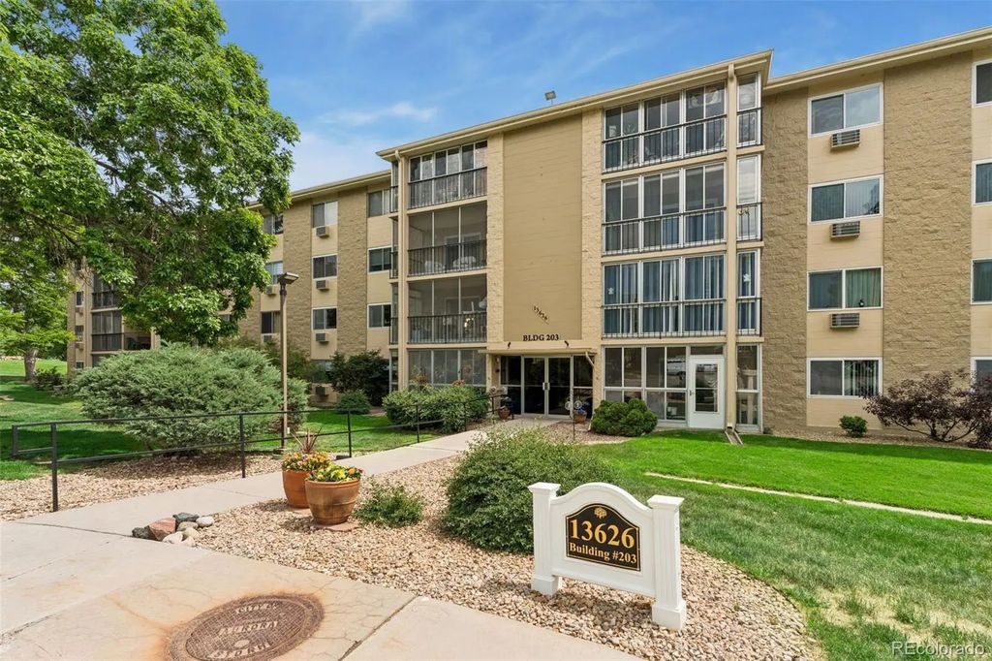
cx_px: 496
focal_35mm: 17
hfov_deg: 93.3
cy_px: 330
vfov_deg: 70.4
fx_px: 468
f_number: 9
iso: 400
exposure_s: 1/800
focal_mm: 17
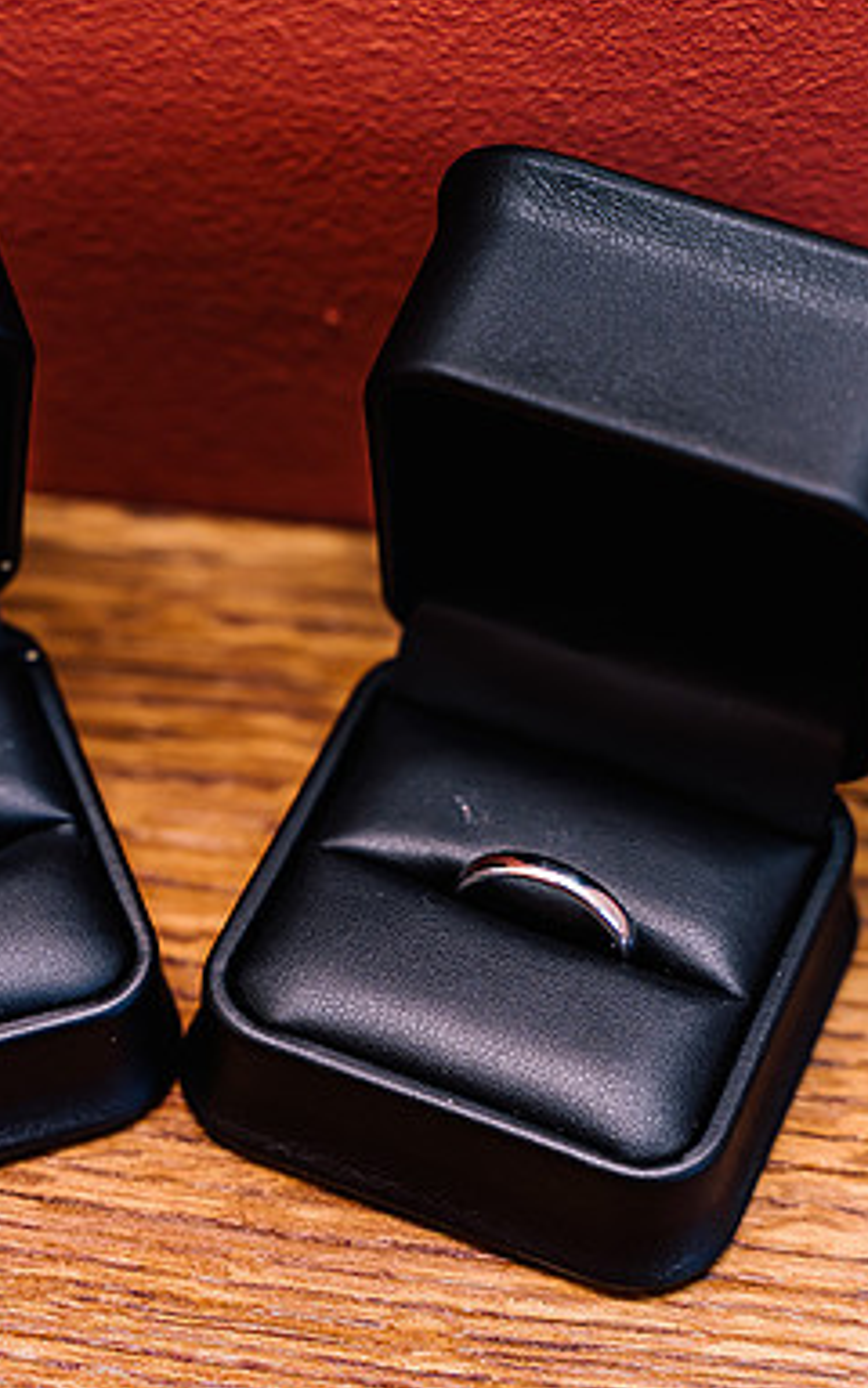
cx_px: 257
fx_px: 3785
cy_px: 696
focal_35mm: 100
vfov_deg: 20.8
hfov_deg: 13.1
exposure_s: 1/160
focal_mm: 65
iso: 800
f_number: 4
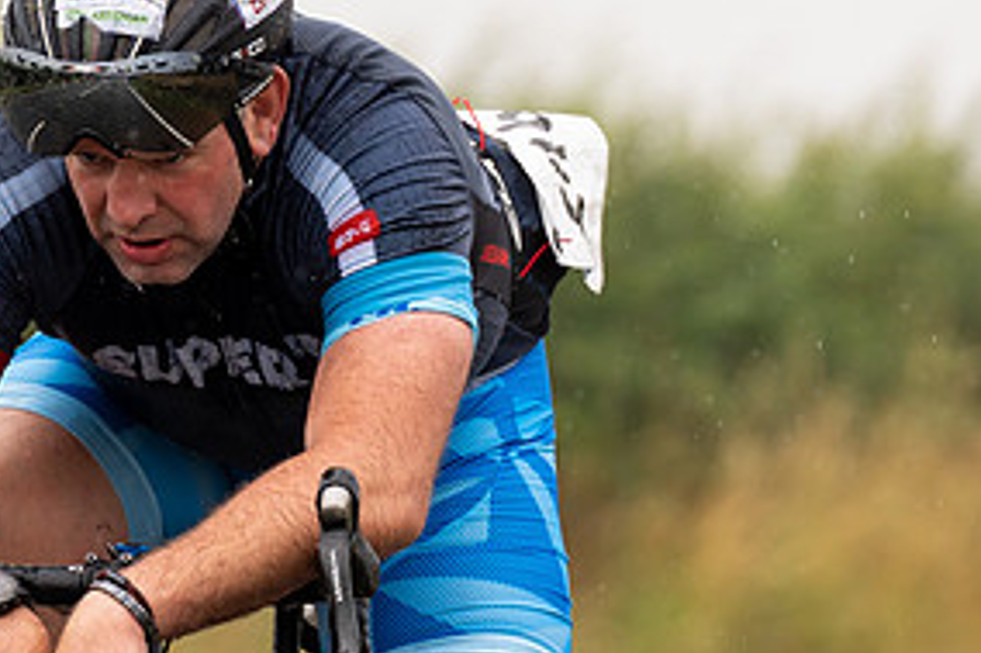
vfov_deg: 2.0
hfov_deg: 3.1
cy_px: 467
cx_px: 49
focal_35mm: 675
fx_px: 18382
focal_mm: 188
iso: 100
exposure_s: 1/1000
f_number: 4
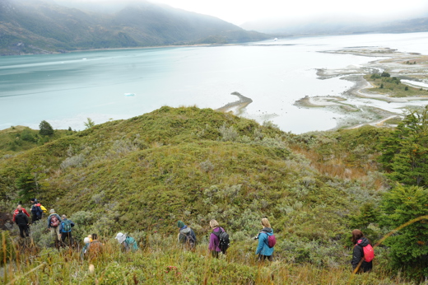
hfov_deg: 58.7
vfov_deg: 41.1
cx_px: 214
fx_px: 380
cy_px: 142
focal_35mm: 32
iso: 800
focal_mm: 32
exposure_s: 1/125
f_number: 5.6
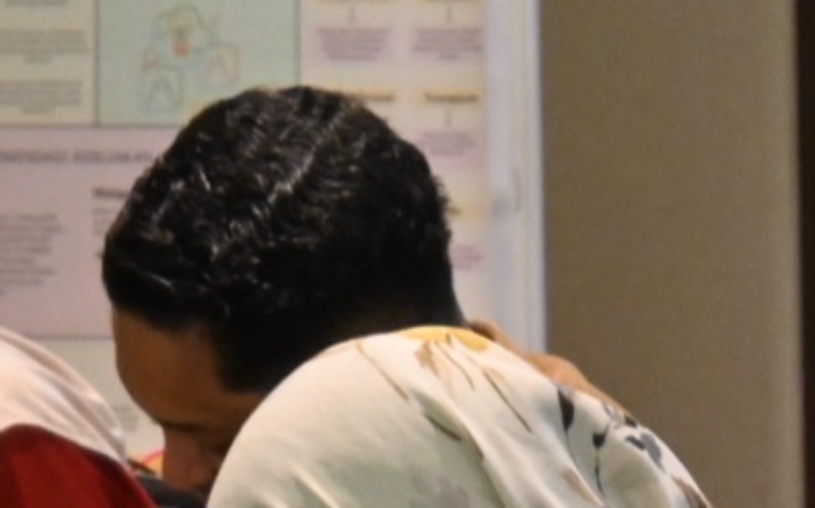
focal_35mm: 425
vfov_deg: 3.1
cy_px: 1213
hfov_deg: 4.9
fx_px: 9434
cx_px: 539
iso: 2500
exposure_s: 1/80
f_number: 6.3
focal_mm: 50
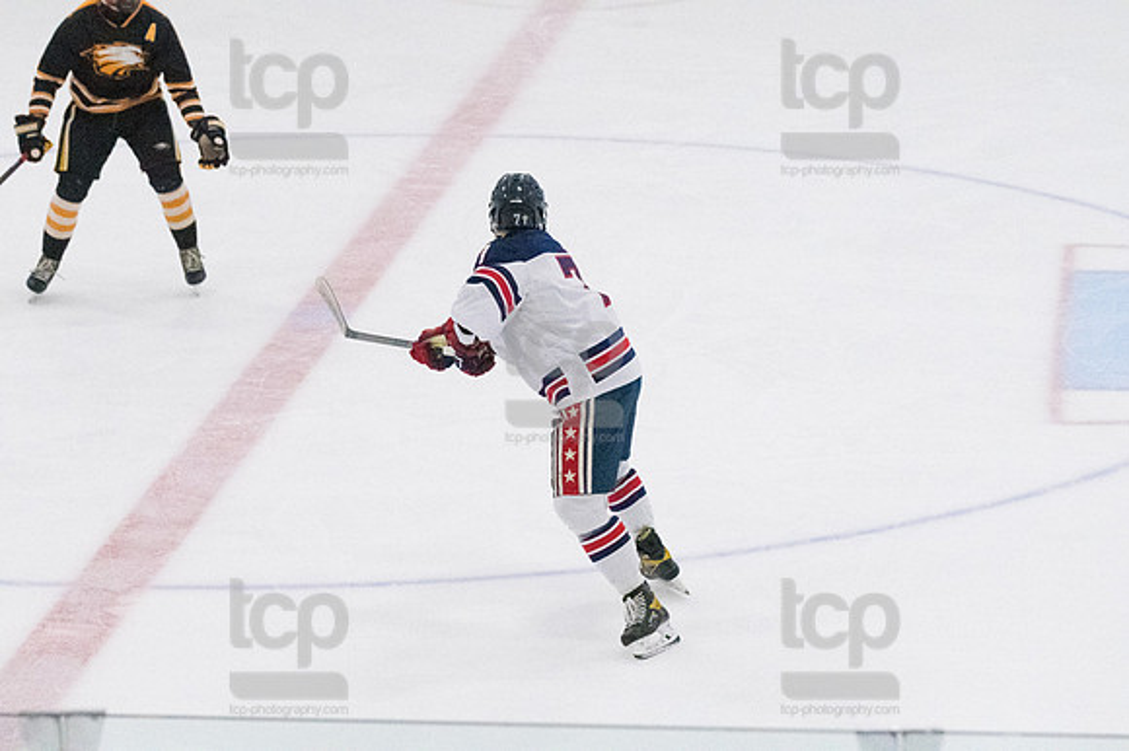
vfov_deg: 9.1
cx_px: 564
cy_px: 376
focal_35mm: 150
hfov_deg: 13.7
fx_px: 4701
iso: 8000
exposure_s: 1/1600
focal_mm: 100
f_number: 5
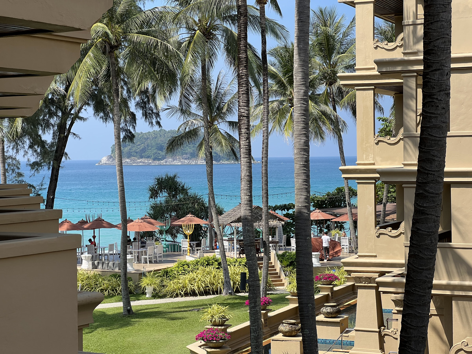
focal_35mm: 77
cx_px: 236
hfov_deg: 25.3
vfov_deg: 19.1
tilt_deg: -1.1
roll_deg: +1.0
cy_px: 177
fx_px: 1050
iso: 32
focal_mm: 9
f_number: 2.8
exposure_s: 1/479
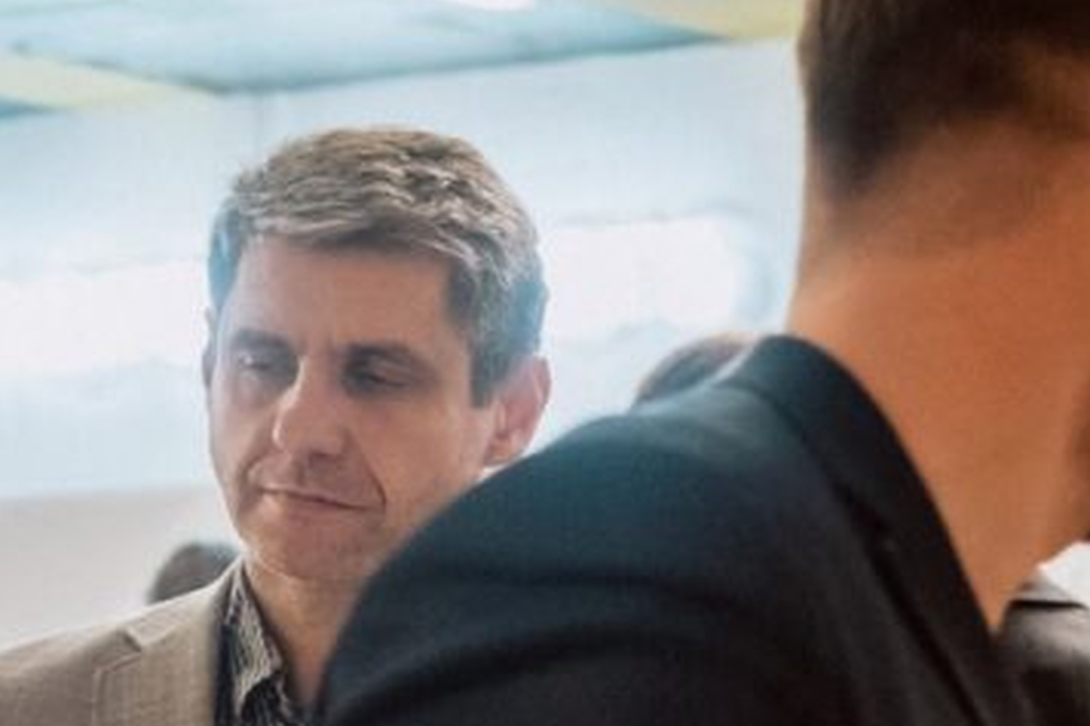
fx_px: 3571
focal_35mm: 118
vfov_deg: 11.5
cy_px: 772
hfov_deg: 15.9
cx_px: 1635
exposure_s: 1/200
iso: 8000
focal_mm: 35
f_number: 2.8
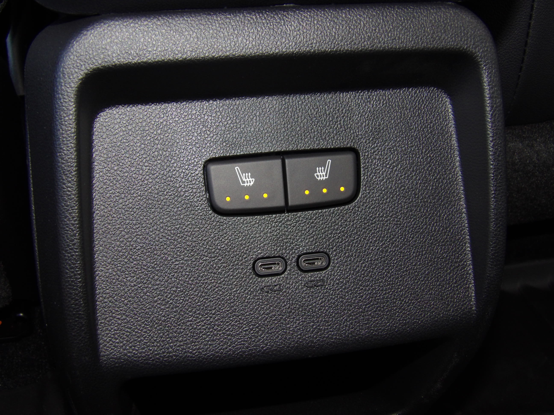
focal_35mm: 46
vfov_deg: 31.5
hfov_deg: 41.2
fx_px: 736
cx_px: 277
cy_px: 208
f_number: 3.8
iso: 200
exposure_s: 1/33
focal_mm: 8.2
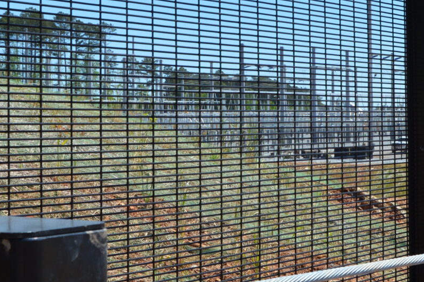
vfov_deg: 14.2
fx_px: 1130
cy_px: 101
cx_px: 273
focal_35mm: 96
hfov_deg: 21.2
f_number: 8
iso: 100
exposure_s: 1/250
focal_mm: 20
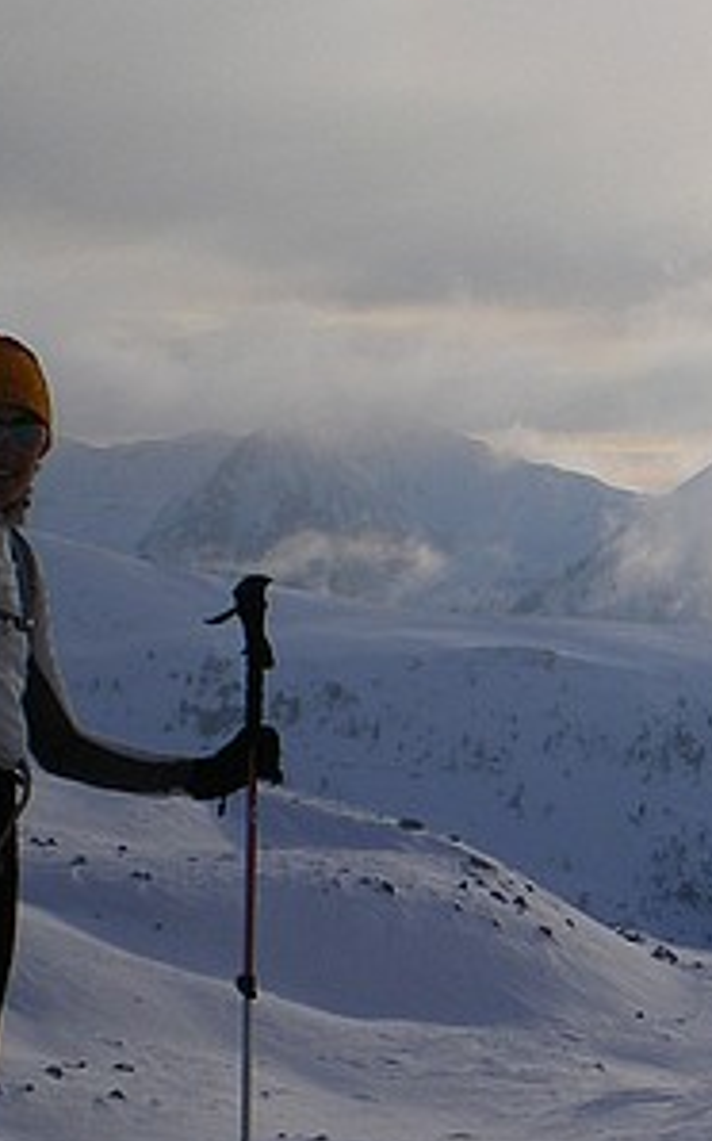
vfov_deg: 19.2
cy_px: 781
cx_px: 739
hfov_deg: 12.0
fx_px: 3356
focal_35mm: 108
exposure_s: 1/640
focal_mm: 6.3
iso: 64
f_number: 4.6
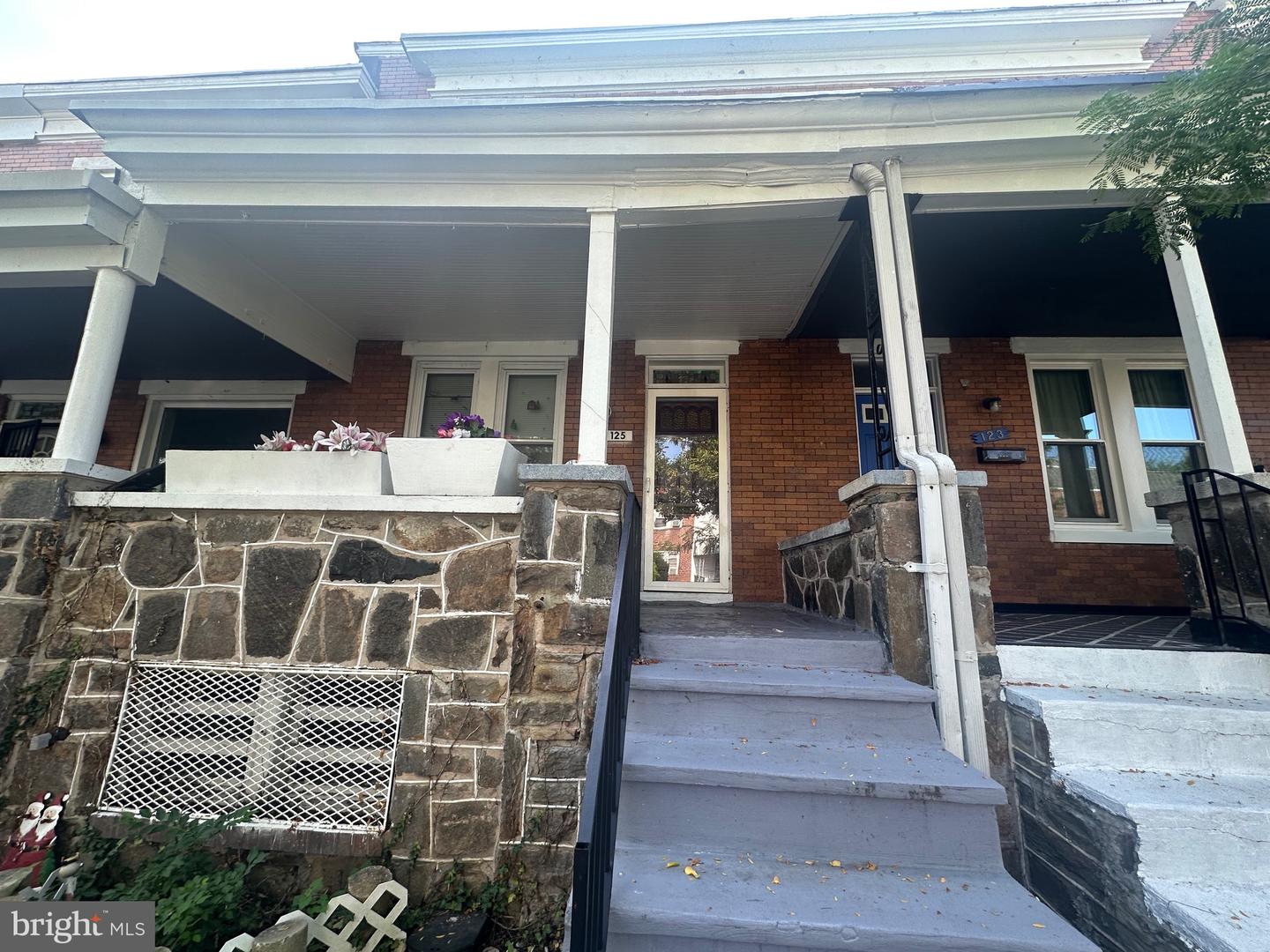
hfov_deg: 102.1
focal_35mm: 14
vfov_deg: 85.7
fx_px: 514
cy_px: 476
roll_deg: -1.5
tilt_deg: +12.3
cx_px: 635
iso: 40
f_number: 2.2
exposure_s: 1/142
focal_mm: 2.22
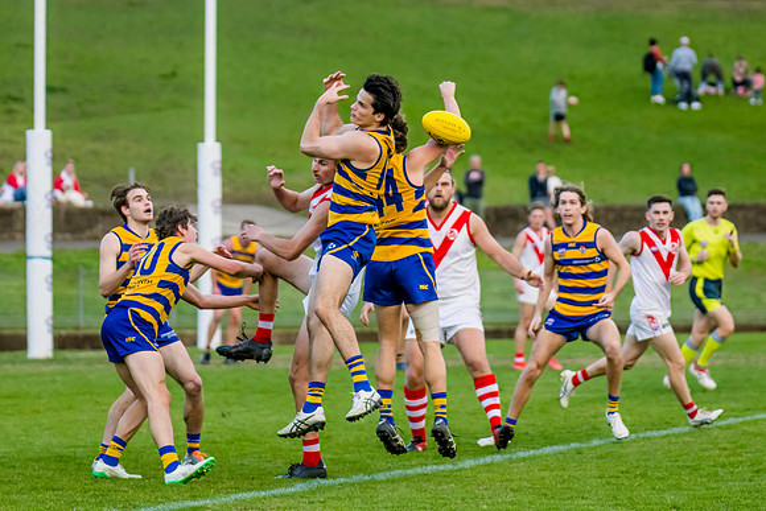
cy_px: 176
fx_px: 4741
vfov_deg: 6.2
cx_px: 401
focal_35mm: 223
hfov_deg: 9.2
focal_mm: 170
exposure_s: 1/1600
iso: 2200
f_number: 4
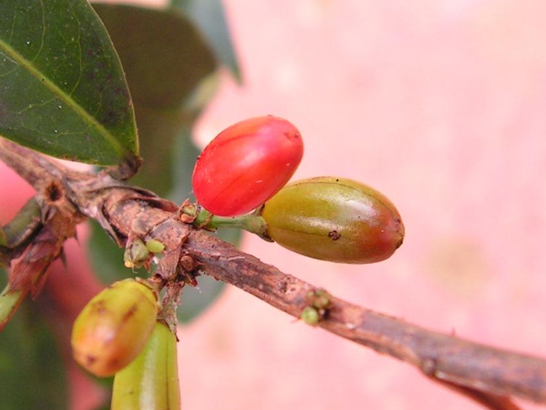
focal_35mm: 56
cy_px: 213
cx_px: 142
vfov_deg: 26.1
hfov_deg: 33.7
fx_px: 884
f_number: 3.2
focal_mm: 6
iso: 100
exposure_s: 1/100
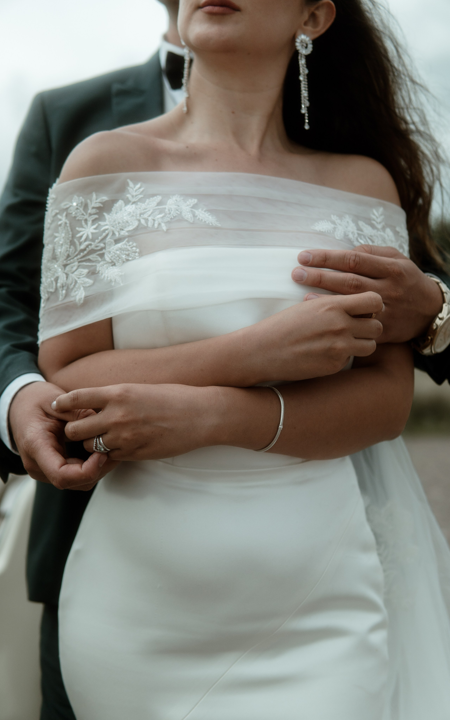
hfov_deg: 28.0
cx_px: 232
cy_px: 359
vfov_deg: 43.5
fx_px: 903
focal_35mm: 46
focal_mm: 30
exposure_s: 1/1600
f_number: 2
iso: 100
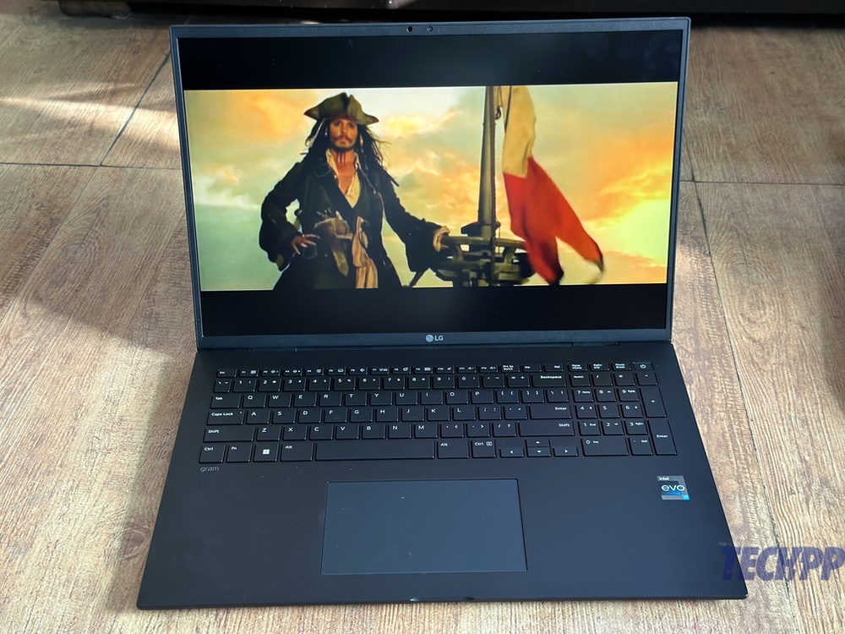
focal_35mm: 48
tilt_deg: -35.5
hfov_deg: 39.7
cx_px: 422
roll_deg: +0.6
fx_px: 1172
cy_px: 317
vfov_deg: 30.3
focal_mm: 6.86
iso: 160
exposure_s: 1/50
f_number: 1.78
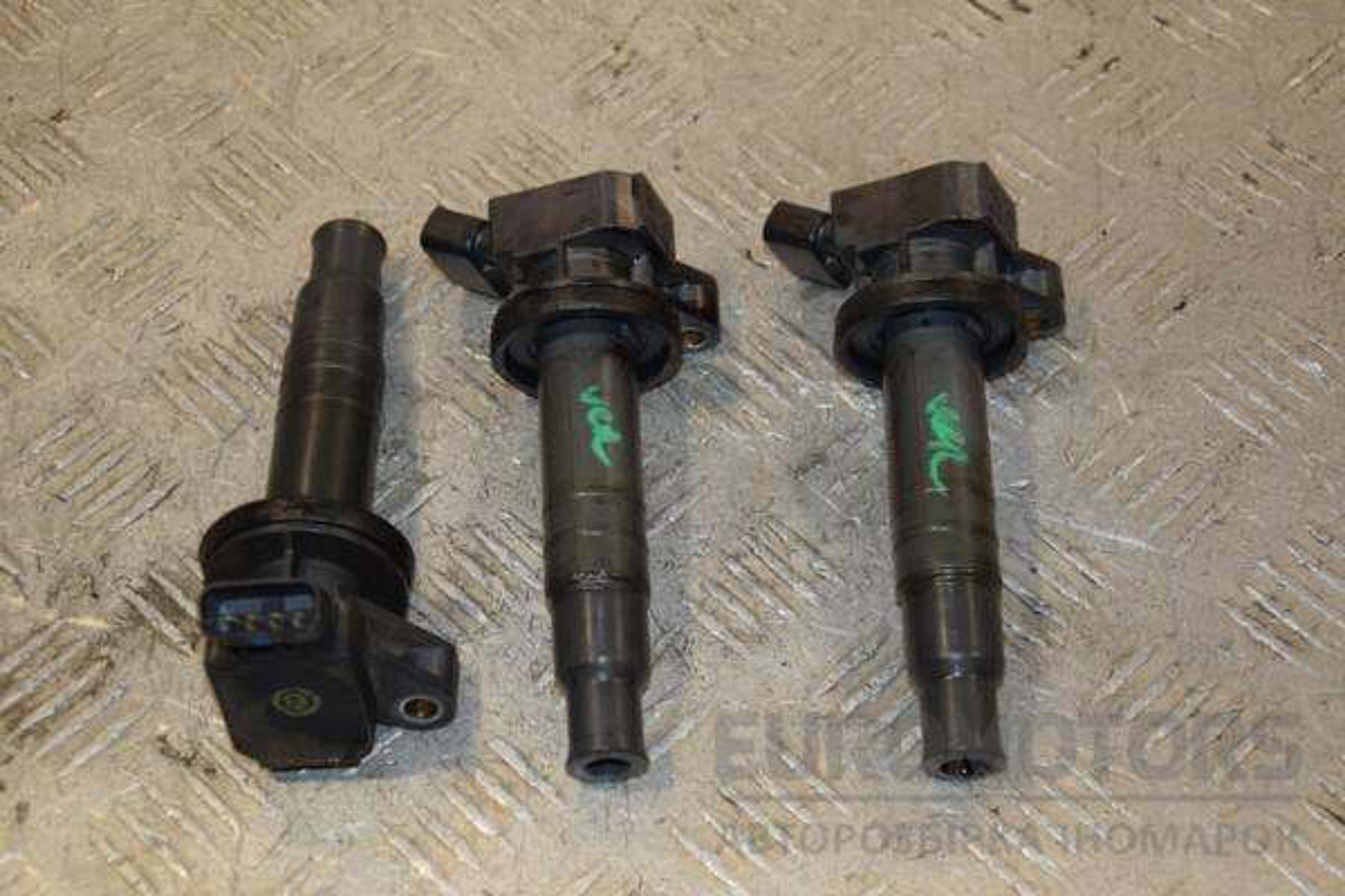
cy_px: 448
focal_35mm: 75
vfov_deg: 18.2
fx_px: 2802
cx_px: 672
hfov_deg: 27.0
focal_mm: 50
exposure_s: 1/200
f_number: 5.6
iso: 800
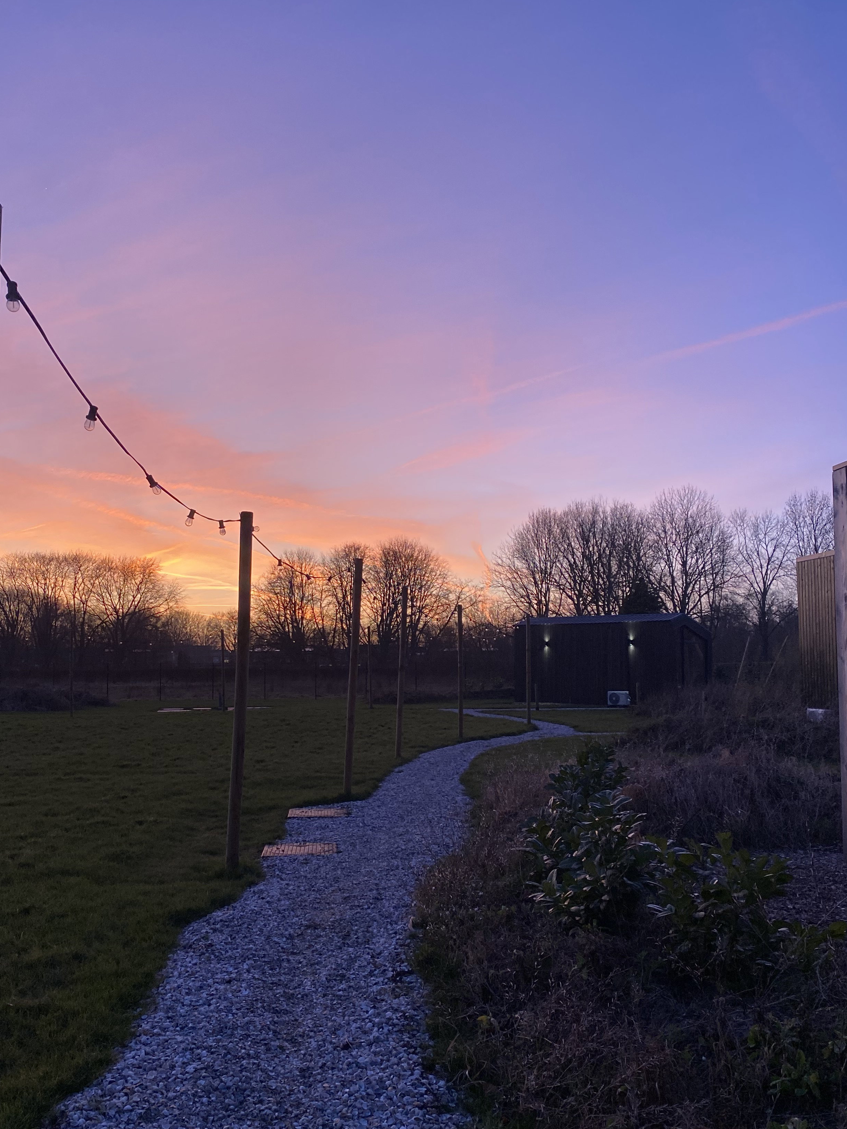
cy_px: 633
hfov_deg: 44.1
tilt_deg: +4.5
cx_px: 382
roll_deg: -1.1
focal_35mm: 32
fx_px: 1044
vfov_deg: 56.7
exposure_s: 1/121
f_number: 1.8
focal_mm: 4.25
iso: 100
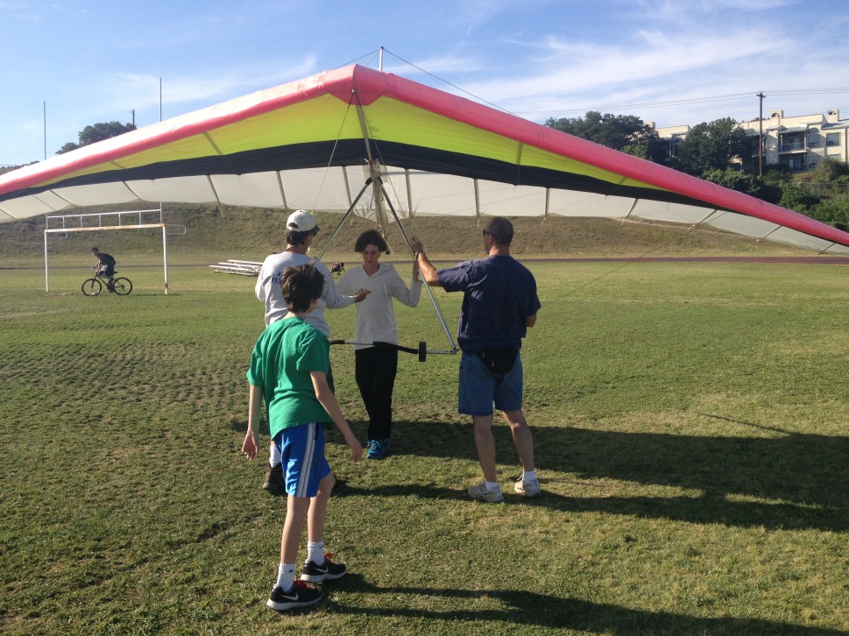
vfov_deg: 38.6
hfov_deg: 50.1
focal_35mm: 37
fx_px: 907
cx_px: 436
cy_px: 302
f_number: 2.4
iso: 50
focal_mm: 4.28
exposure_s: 1/1493
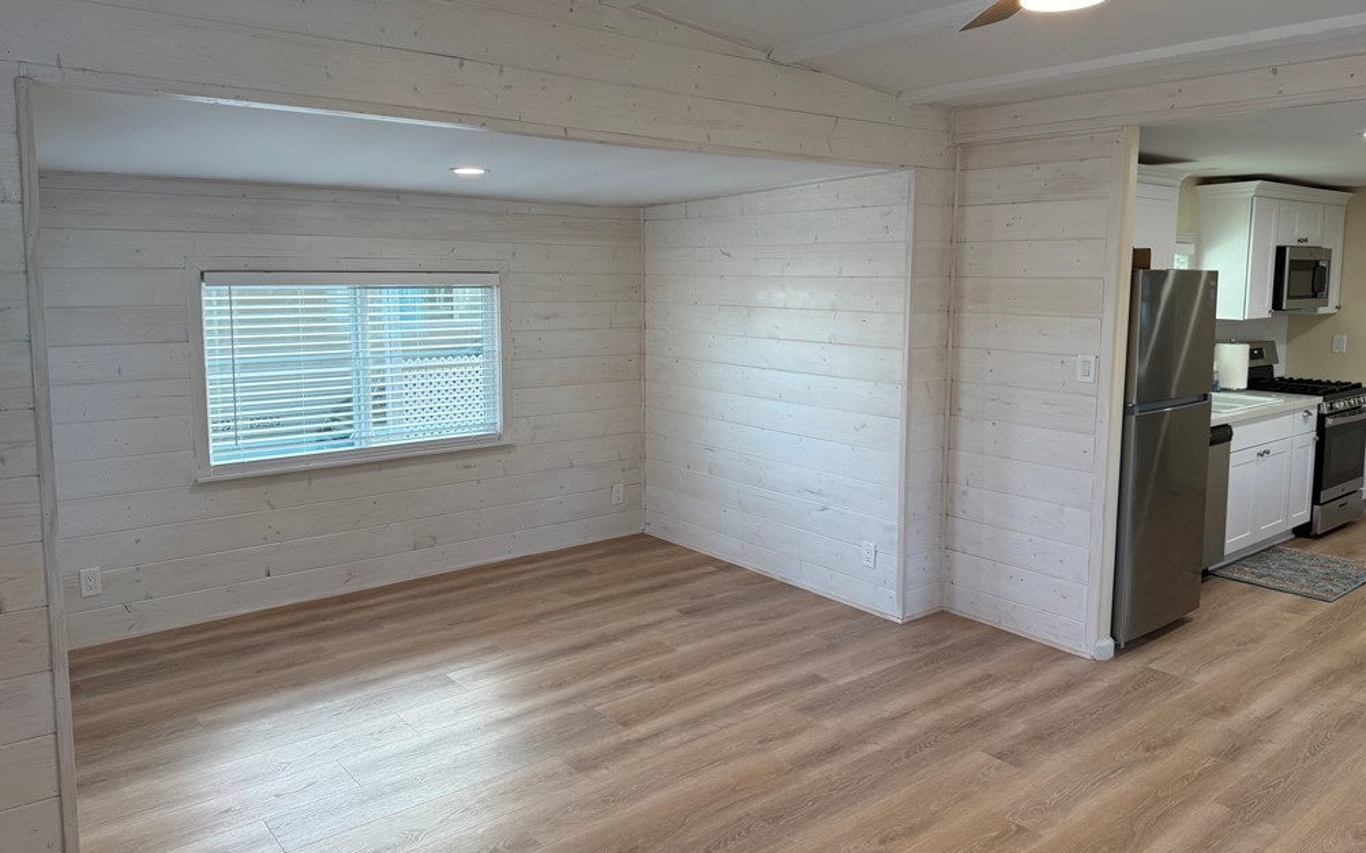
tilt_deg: -5.6
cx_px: 678
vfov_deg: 47.5
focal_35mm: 26
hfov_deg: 70.4
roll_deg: -0.2
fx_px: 968
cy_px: 369
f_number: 1.78
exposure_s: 1/130
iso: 80
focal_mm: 6.76
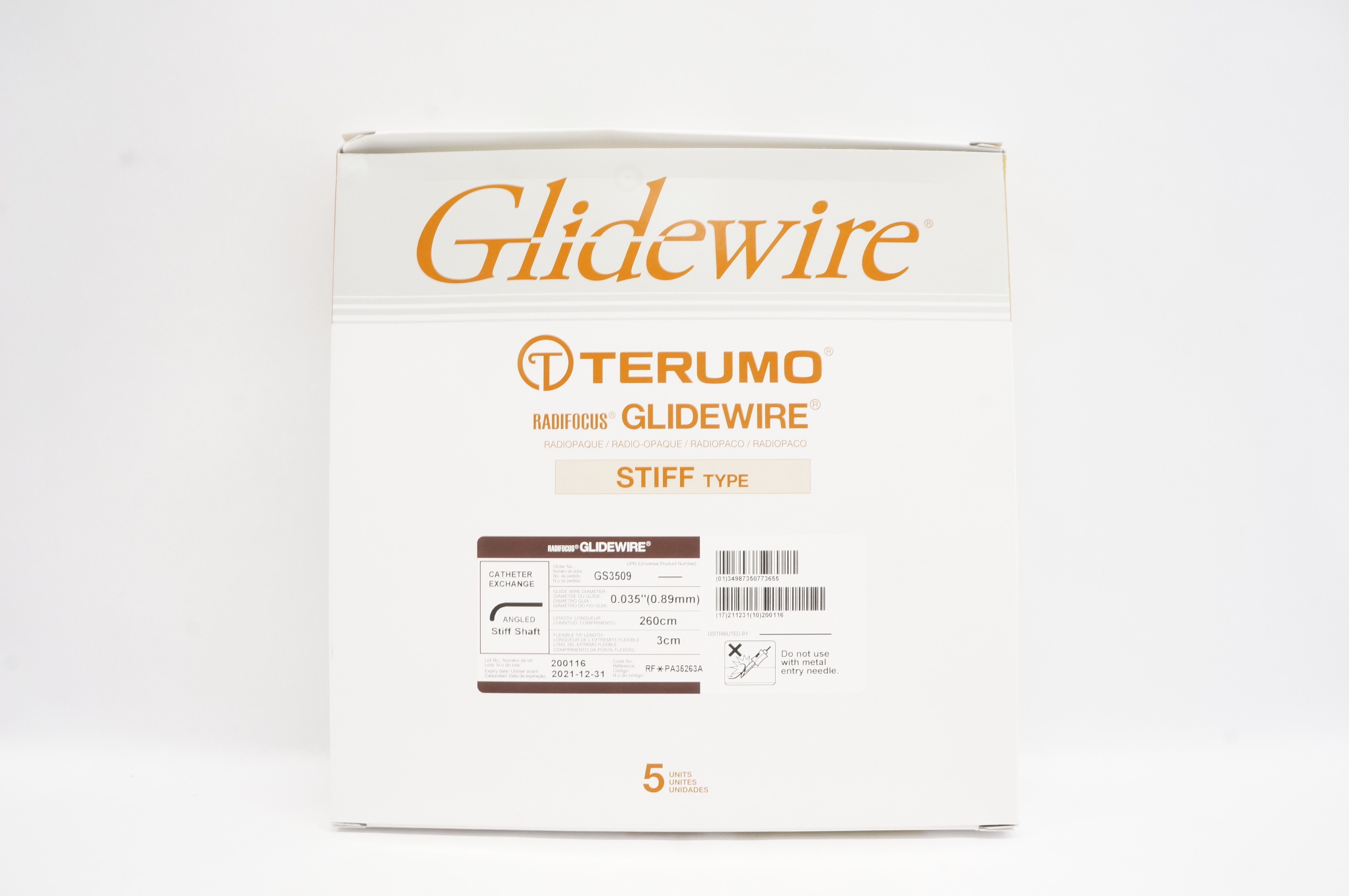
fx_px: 1011
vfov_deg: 47.8
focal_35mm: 27
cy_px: 448
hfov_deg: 67.4
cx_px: 674
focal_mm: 18
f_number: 13
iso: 800
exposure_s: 1/20
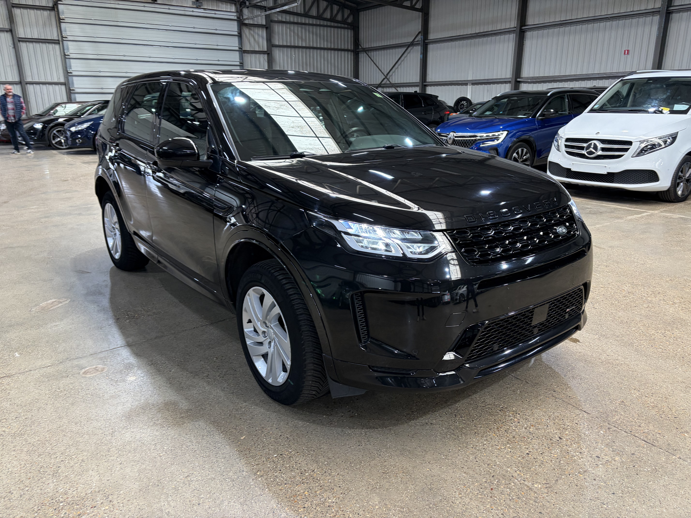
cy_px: 259
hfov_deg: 67.3
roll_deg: -2.2
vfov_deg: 53.1
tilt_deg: -17.9
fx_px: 519
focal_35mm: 26
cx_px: 346
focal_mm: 5.96
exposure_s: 1/55
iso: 125
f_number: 1.6
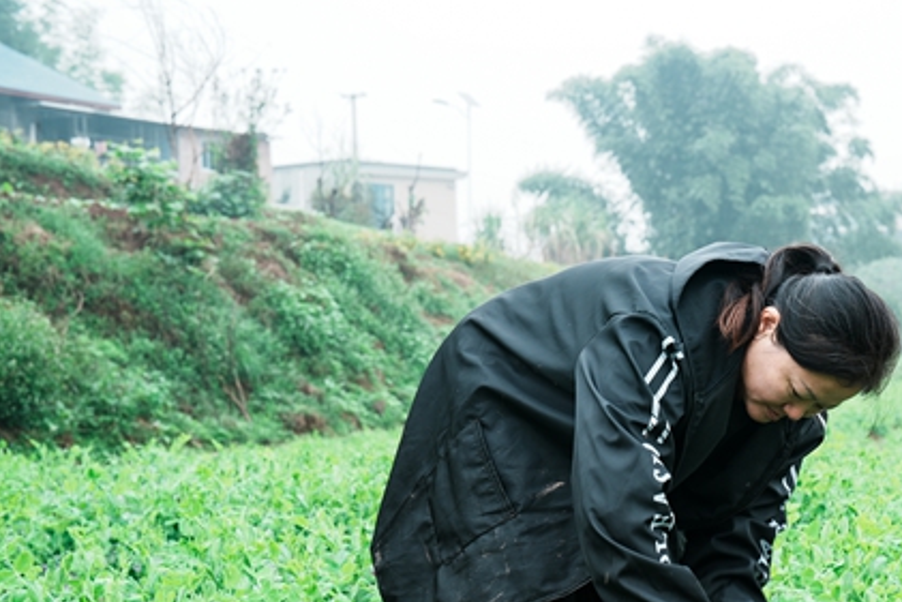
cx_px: 651
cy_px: 408
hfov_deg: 26.4
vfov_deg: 17.9
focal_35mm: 76
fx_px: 1905
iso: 160
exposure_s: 1/50
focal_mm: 50
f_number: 5.6
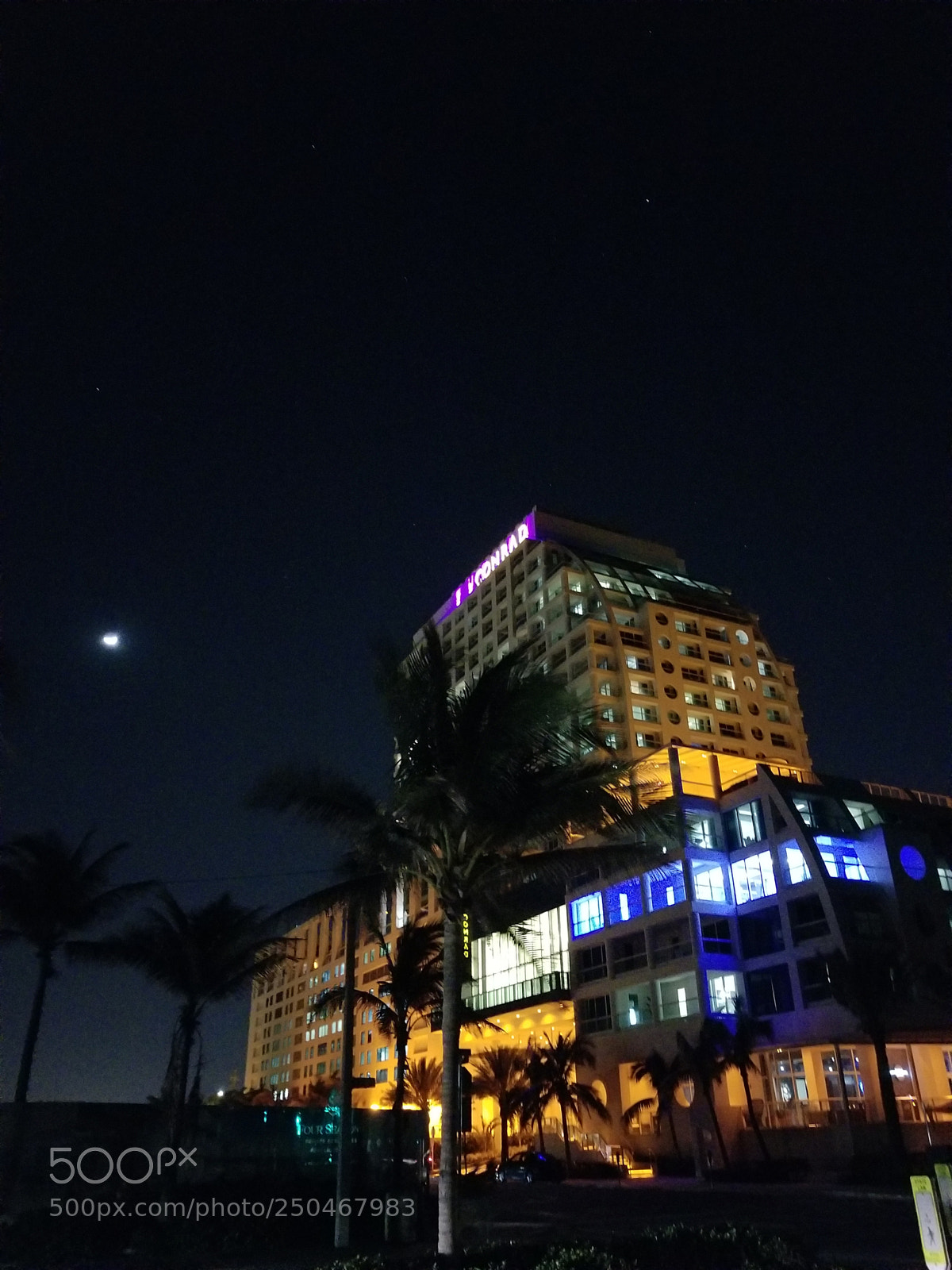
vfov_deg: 67.3
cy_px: 635
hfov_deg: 53.1
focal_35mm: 26
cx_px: 476
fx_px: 953
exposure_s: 1/6
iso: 1250
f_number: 1.7
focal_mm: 4.25
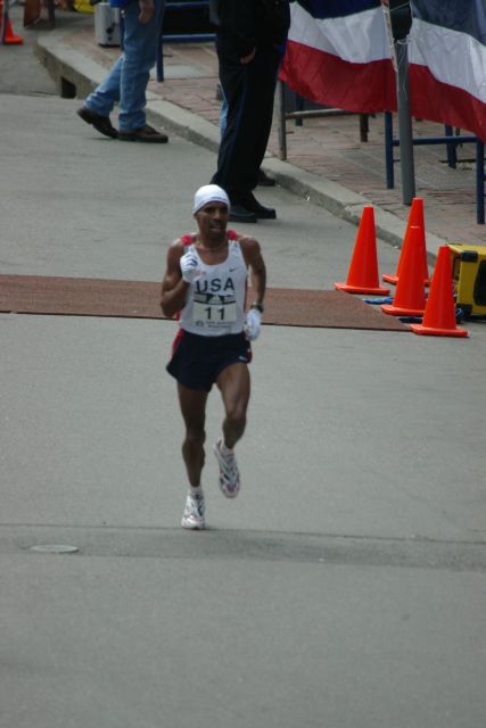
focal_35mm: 750
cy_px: 364
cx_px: 243
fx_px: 15178
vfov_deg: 2.7
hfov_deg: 1.8
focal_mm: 500
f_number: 6.7
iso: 400
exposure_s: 1/500
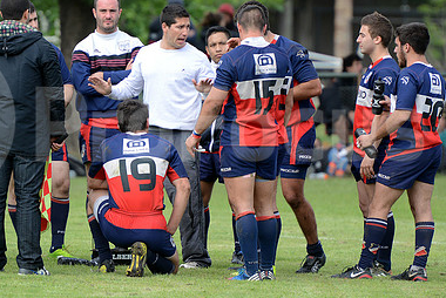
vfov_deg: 3.2
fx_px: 5294
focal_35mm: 427
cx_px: 130
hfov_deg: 4.8
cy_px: 121
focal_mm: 280
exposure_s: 1/640
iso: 500
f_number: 4
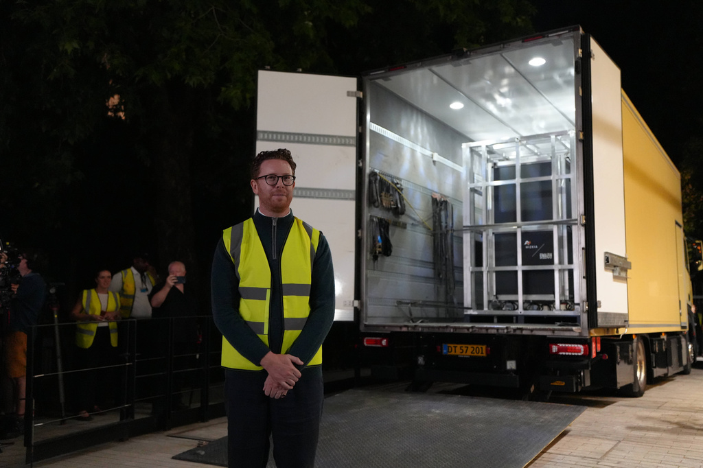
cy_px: 234
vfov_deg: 37.8
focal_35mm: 35
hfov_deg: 54.4
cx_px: 352
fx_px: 683
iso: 10000
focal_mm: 35
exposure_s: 1/160
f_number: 2.8
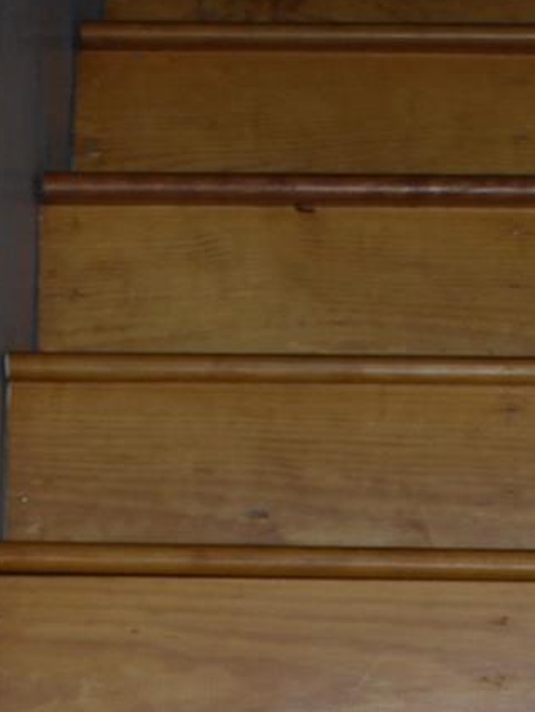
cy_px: 940
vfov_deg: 10.7
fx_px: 3728
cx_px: 527
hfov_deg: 8.2
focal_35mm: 181
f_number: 4.5
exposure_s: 1/60
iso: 200
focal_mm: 26
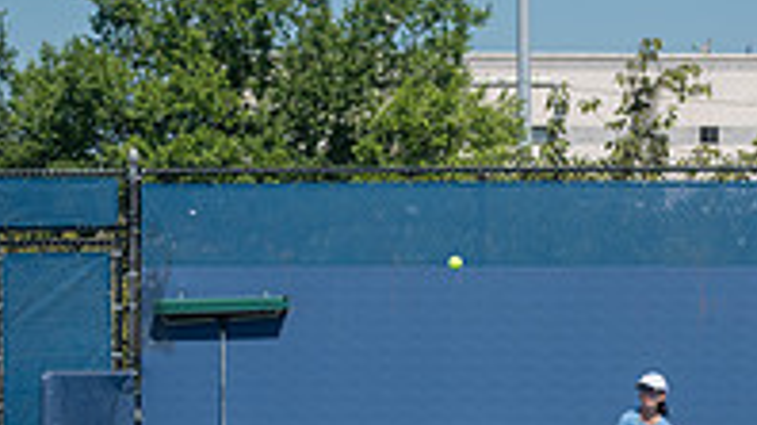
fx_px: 4974
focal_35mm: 248
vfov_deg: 4.9
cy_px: 473
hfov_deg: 8.7
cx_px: 642
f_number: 4
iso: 200
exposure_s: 1/2500
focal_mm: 80
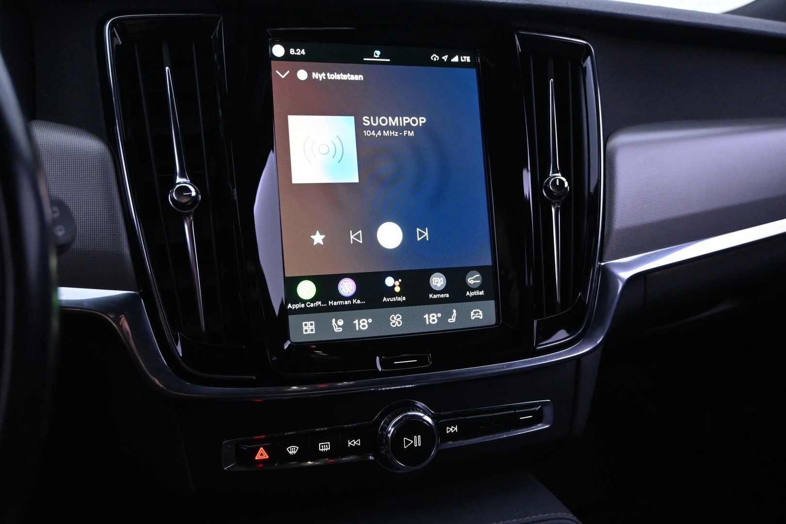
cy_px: 262
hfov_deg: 57.2
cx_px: 393
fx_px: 720
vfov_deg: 40.0
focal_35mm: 33
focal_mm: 22
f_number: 4
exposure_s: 1/40
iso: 3600
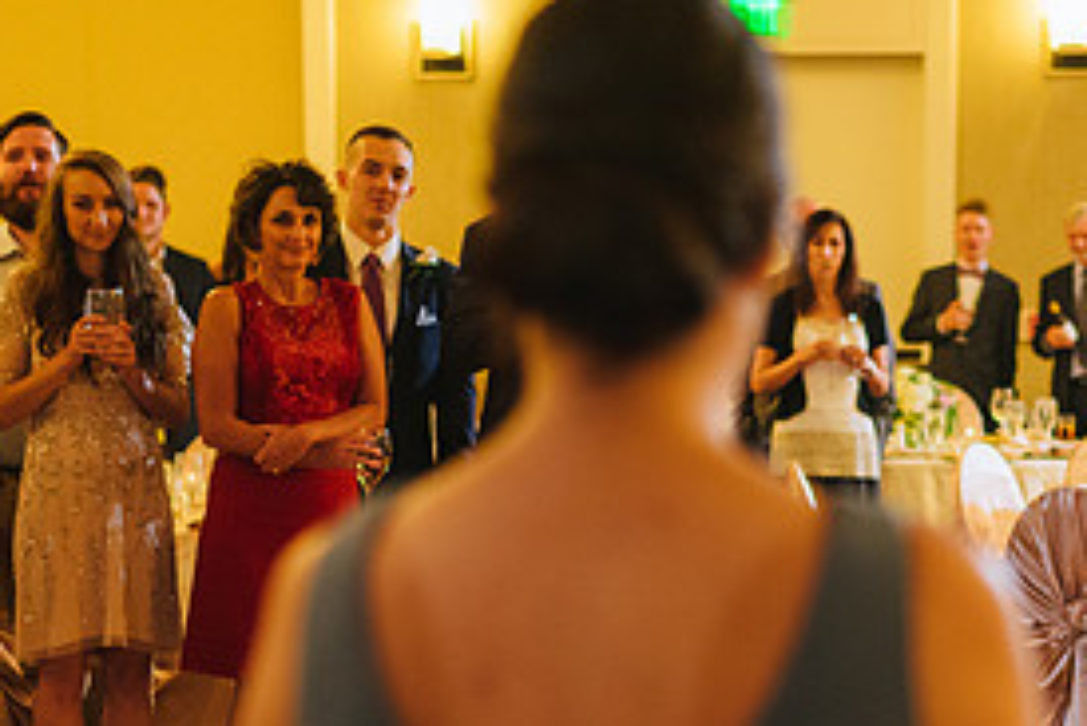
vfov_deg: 12.8
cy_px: 692
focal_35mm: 106
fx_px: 3202
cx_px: 881
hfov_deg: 19.1
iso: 1600
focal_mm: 50
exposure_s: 1/125
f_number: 2.2
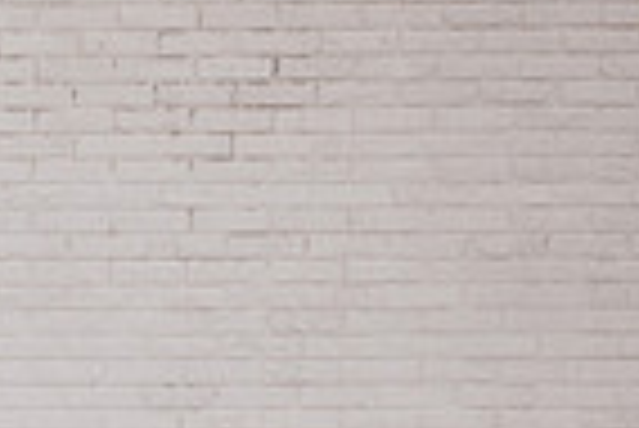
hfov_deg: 17.0
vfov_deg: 13.0
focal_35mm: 98
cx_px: -518
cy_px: 692
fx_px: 1741
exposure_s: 1/200
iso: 200
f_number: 2.5
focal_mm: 24
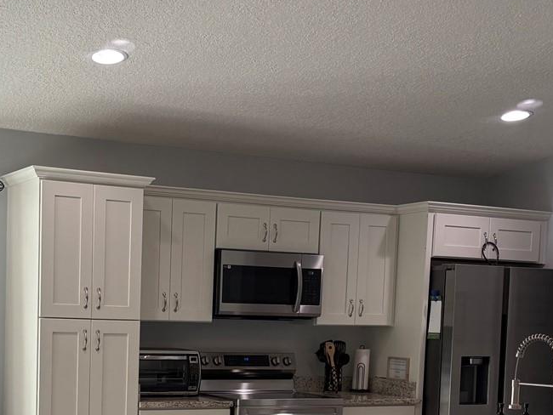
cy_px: 388
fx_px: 1023
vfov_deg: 22.3
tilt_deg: -4.6
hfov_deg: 30.0
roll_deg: -1.3
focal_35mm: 64
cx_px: 175
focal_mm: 5.96
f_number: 1.6
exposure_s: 1/304
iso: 64
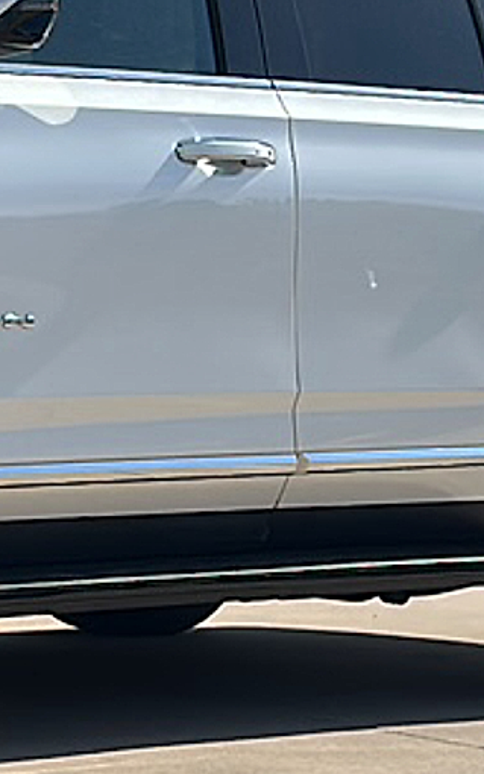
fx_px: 2384
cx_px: -170
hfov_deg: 11.3
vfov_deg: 18.3
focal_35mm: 113
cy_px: 209
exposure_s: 1/5917
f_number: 1.78
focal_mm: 6.86
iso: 80
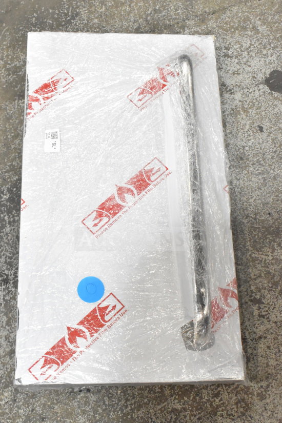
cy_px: 210
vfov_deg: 38.5
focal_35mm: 52
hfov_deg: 26.2
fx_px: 606
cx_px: 132
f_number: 10
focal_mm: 31
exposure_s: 1/400
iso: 6400
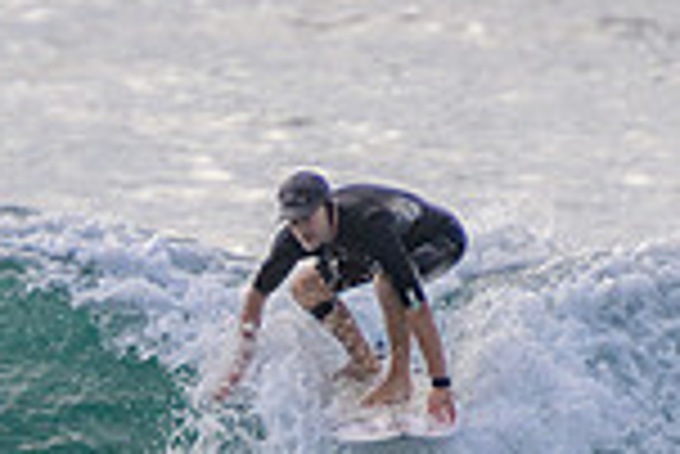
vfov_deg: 0.7
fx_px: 39950
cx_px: -128
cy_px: 644
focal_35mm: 2113
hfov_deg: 1.0
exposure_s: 1/2000
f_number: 5.6
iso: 250
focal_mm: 400
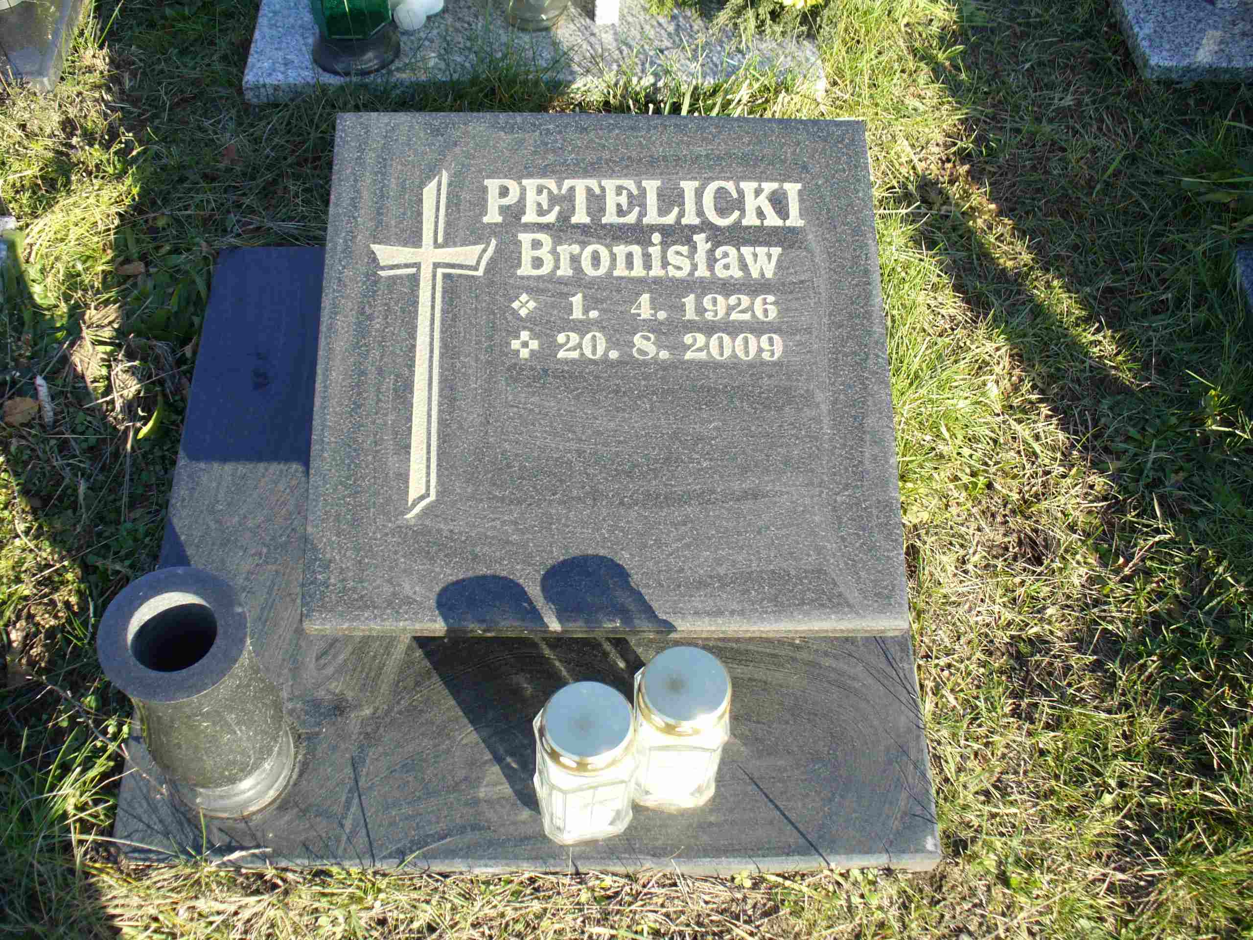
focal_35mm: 37
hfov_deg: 50.1
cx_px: 626
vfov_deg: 38.7
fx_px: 1339
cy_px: 470
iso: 80
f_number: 2.8
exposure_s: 1/250
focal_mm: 6.1
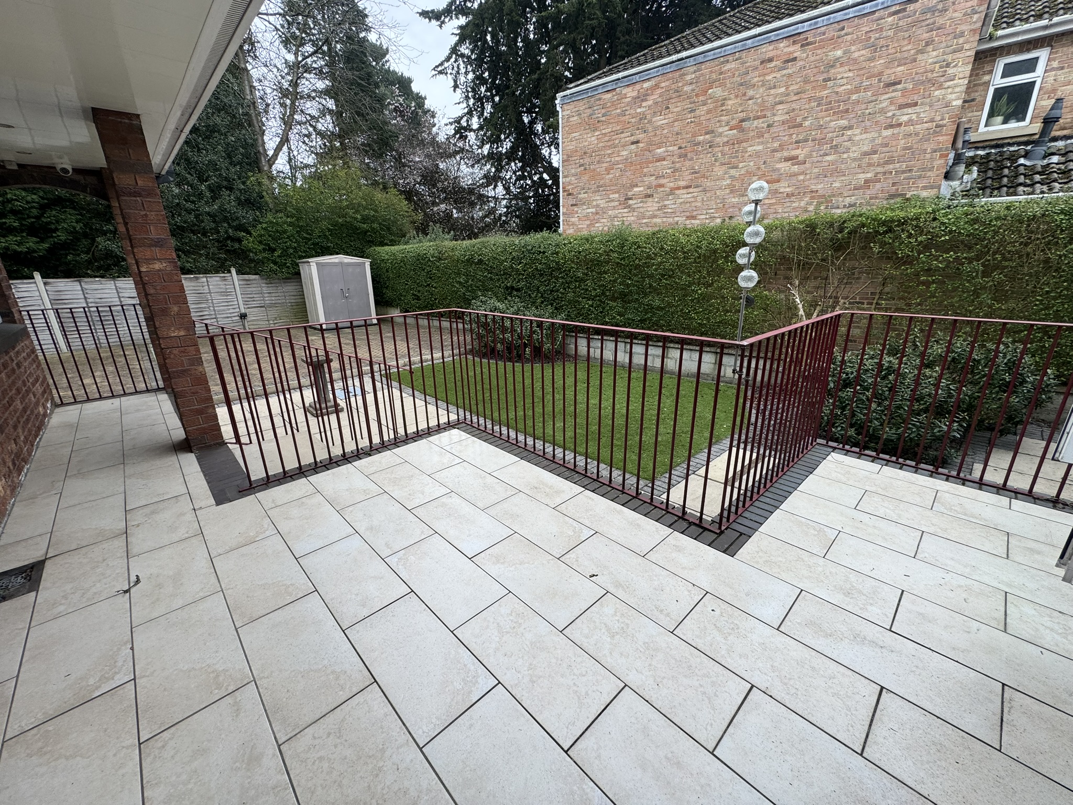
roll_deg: +1.0
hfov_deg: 102.1
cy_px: 402
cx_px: 536
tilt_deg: -17.2
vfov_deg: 85.7
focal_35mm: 14
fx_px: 434
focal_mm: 2.22
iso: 40
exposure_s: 1/192
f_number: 2.2
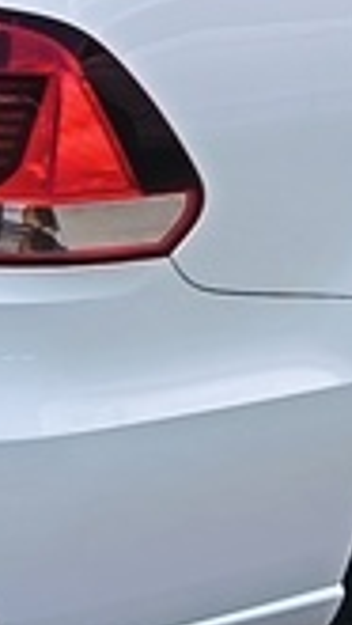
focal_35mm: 162
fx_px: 2684
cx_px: 280
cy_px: -110
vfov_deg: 13.0
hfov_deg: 7.5
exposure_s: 1/727
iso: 100
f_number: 1.75
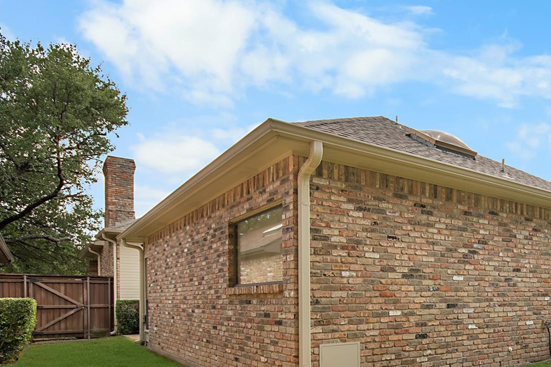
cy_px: 298
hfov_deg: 60.7
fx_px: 428
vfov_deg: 44.0
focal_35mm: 28
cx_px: 433
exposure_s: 1/60
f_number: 8
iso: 100
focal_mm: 10
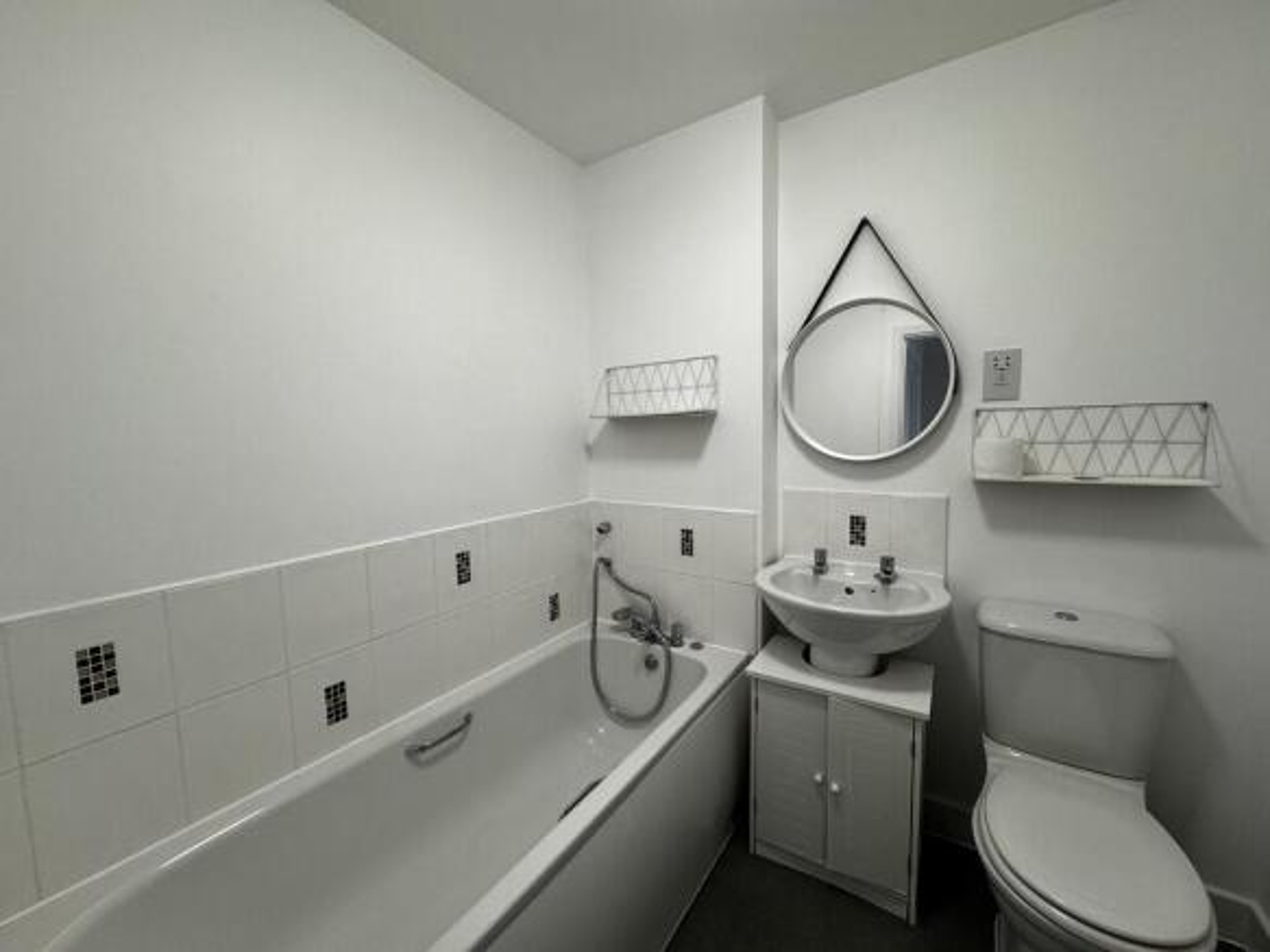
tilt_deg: -6.0
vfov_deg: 85.7
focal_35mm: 14
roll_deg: +1.2
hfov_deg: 102.1
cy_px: 476
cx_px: 635
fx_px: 514
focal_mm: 2.22
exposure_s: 1/100
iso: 160
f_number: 2.2
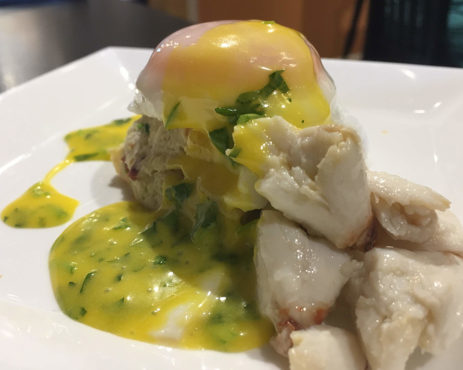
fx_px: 425
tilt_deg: -30.4
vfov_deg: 47.1
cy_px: 182
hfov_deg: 57.2
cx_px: 224
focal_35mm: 31
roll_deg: +0.3
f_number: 2.2
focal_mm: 4.15
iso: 32
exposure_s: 1/30
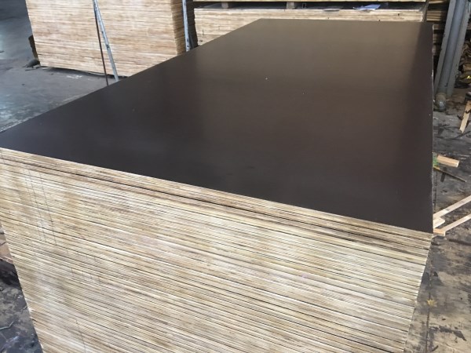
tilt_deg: -27.8
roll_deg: +3.4
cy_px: 176
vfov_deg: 48.2
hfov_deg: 61.7
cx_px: 236
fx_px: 395
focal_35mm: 29
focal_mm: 4.15
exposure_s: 1/10
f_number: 2.2
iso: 80
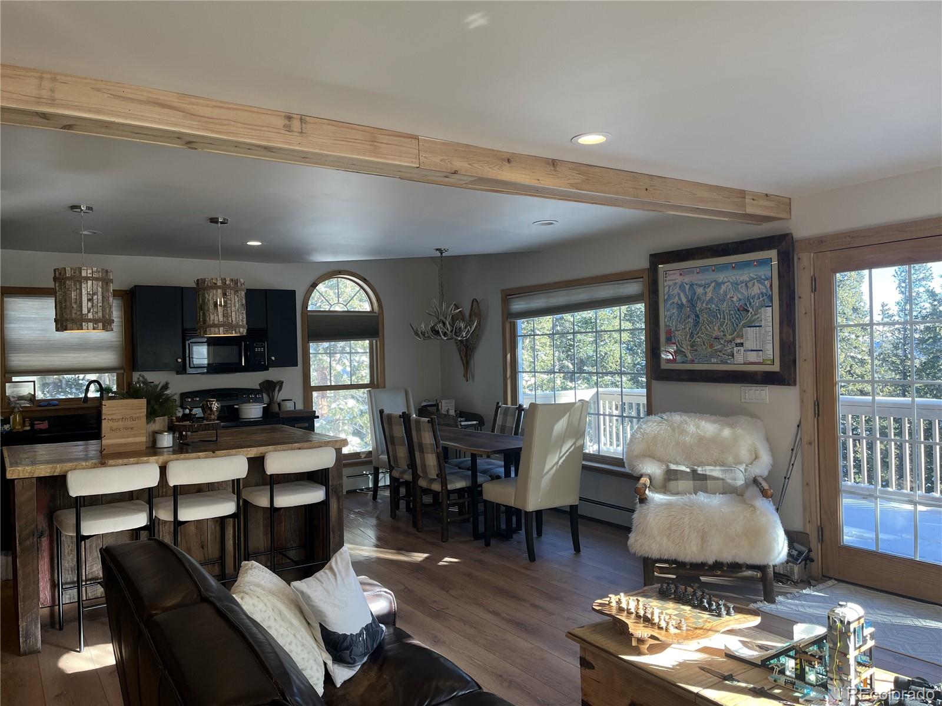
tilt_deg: +0.4
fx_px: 708
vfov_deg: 53.1
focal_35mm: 26
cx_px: 471
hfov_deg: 67.3
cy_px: 353
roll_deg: +1.2
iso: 40
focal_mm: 5.1
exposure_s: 1/120
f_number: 1.6
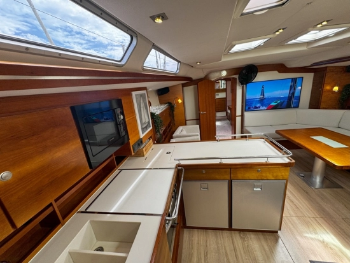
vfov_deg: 85.7
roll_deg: +7.1
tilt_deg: -16.0
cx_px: 175
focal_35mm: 14
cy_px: 132
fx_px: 142
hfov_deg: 102.0
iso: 100
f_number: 2.2
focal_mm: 2.22
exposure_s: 1/100
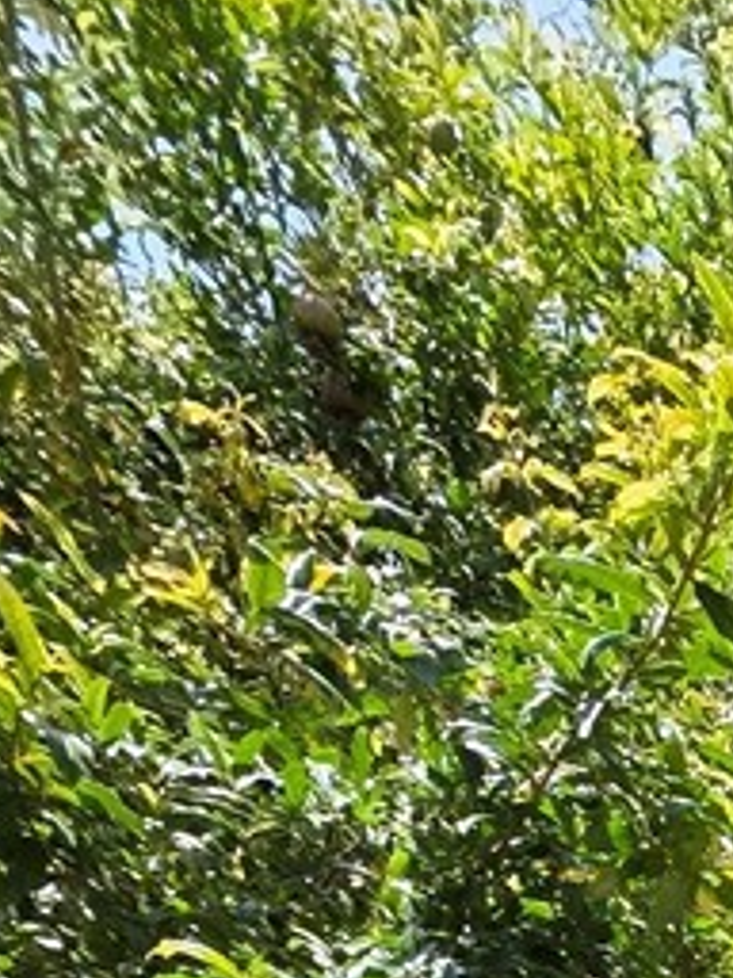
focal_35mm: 52
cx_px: 1344
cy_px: 1864
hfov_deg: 19.9
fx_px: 1468
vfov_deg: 20.7
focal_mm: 2.2
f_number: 1.9
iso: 40
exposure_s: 1/724
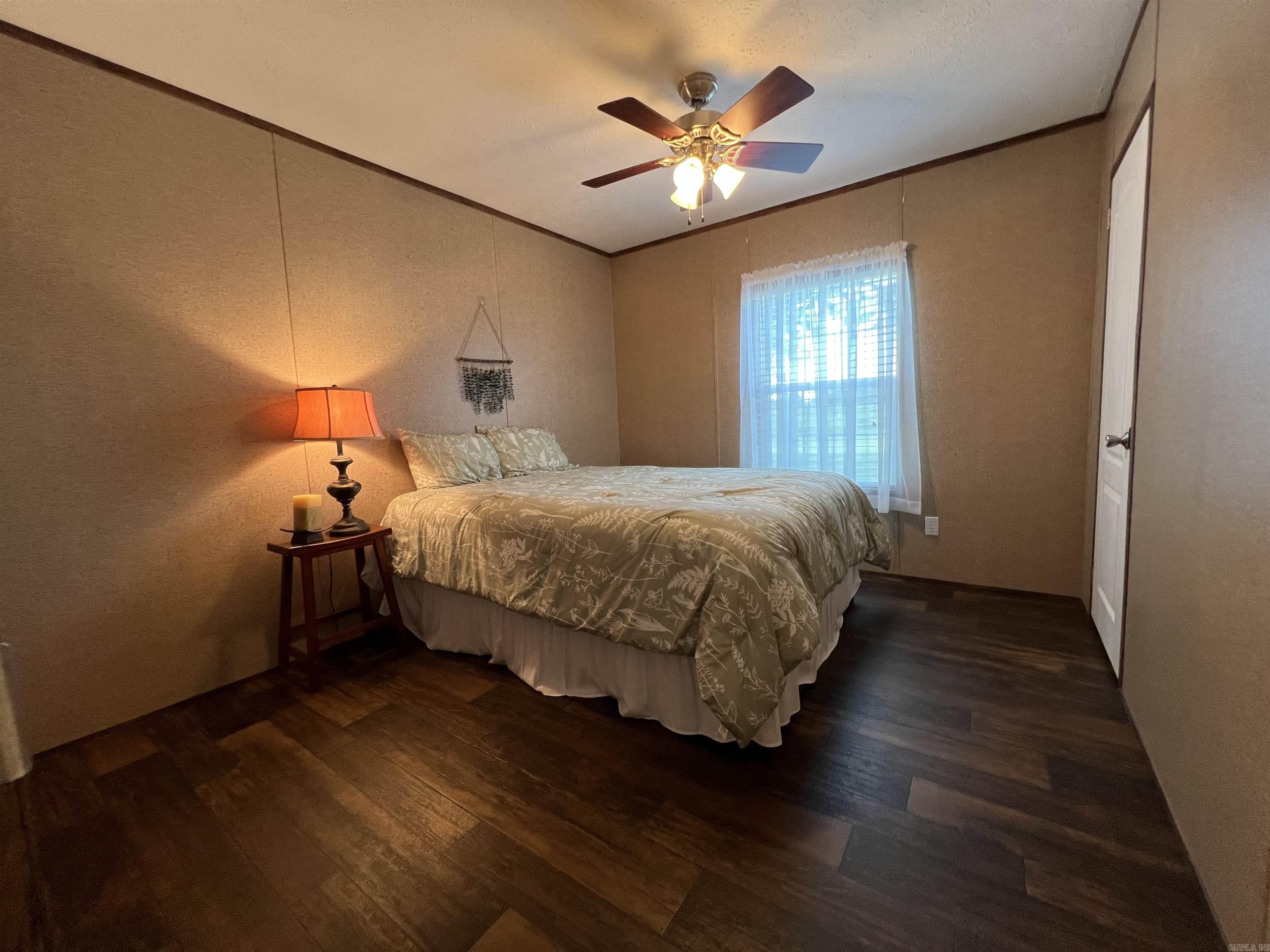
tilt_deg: -6.0
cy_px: 476
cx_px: 635
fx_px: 477
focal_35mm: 13
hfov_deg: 106.2
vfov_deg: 89.9
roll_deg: +2.4
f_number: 1.8
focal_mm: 1.57
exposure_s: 1/60
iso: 160
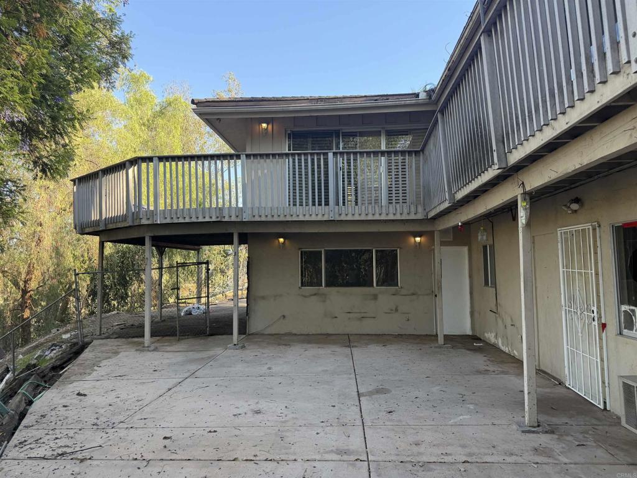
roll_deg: +0.4
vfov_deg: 56.8
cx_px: 318
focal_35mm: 24
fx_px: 442
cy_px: 239
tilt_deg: +4.0
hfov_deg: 71.6
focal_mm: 6.76
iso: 100
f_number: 1.78
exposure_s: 1/551
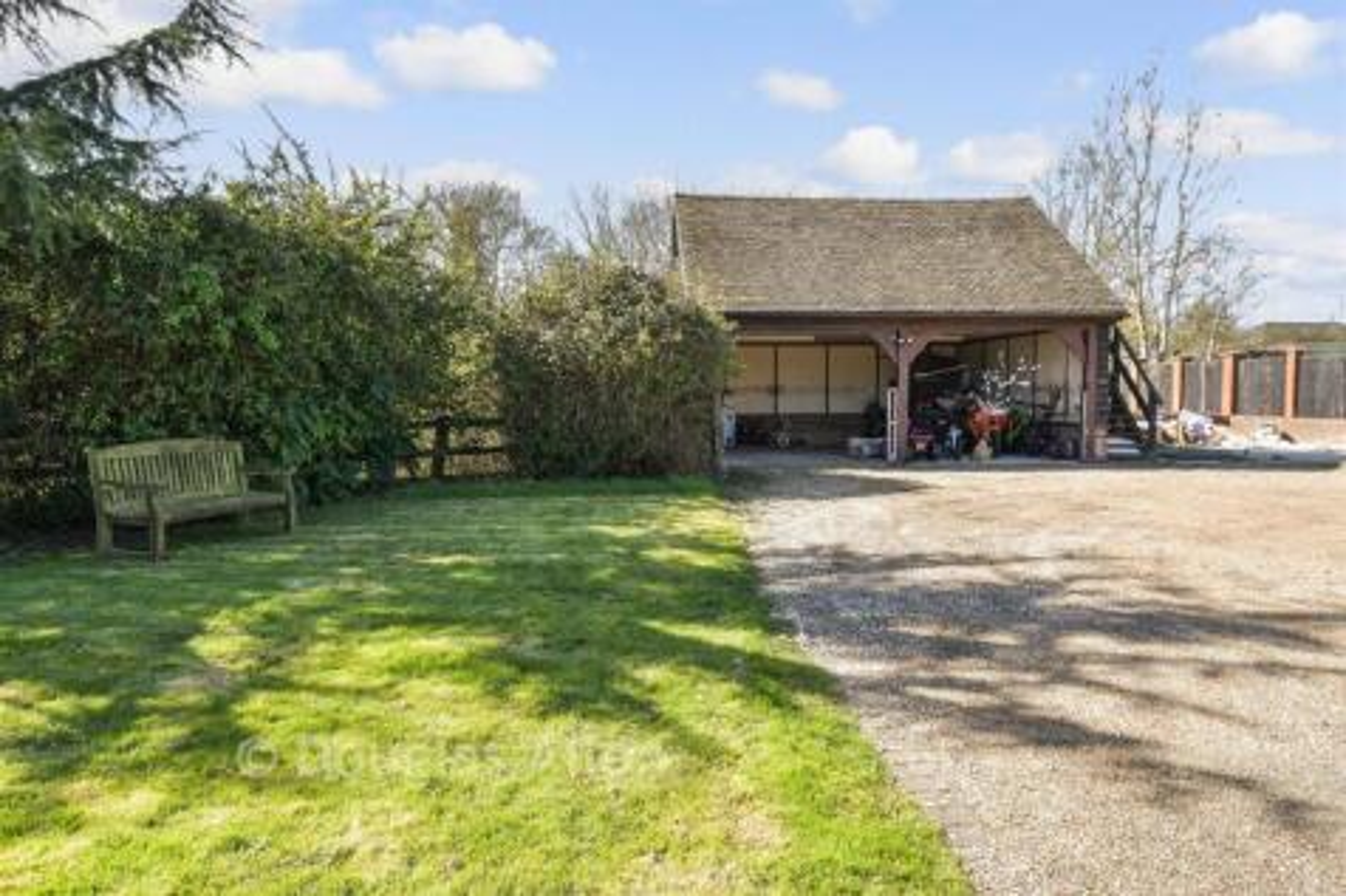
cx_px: 673
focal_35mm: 24
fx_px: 897
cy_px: 448
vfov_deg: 53.1
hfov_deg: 73.8
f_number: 8
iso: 200
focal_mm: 16
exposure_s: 1/250
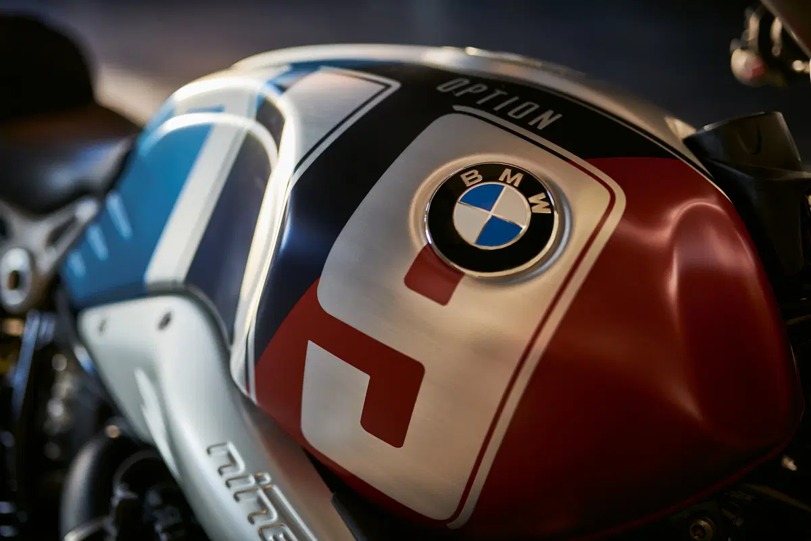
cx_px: 406
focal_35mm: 35
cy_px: 270
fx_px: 788
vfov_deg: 37.9
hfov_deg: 54.4
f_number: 2
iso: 640
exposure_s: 1/160
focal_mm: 35
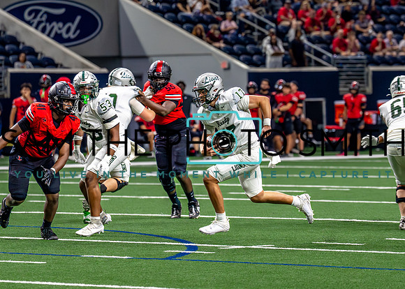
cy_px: 129
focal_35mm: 269
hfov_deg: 7.5
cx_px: 237
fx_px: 3093
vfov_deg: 5.4
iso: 4000
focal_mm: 133
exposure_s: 1/1600
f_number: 2.8
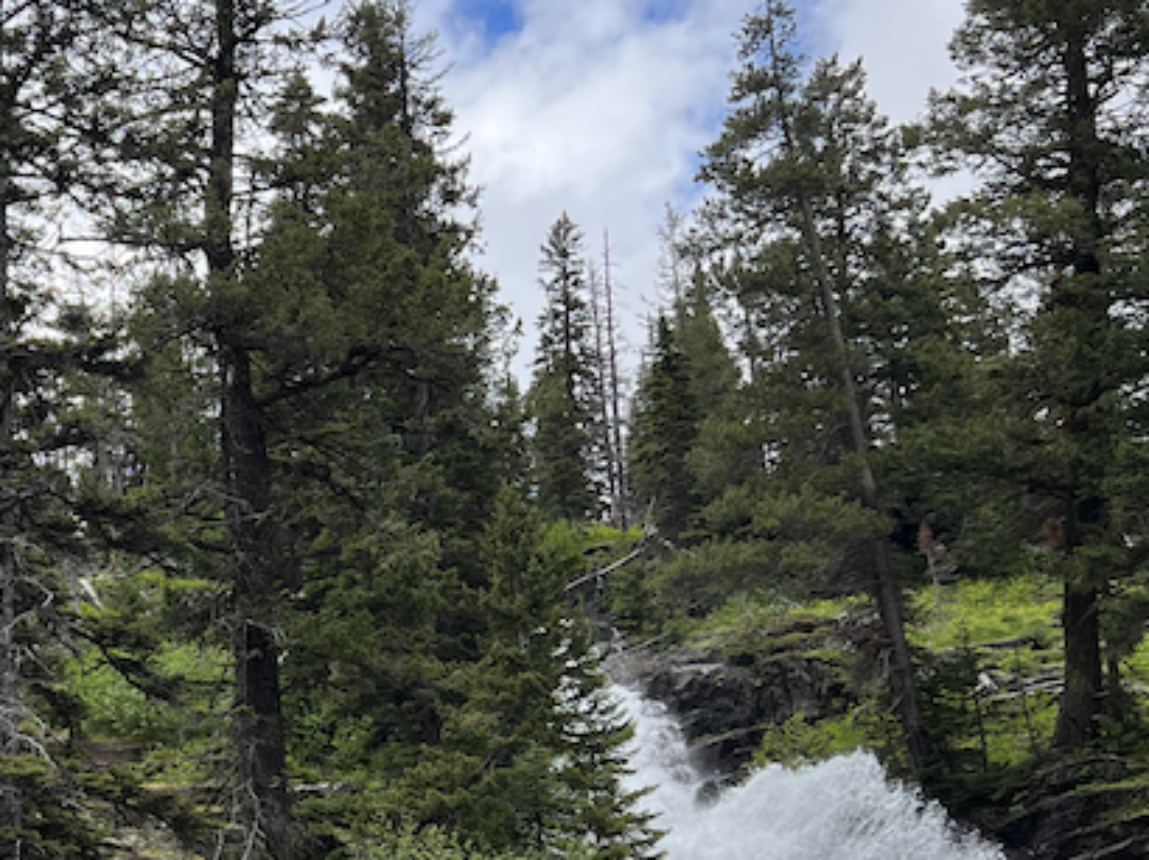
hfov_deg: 28.8
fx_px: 2123
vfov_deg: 22.3
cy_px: 782
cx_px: 70
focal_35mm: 64
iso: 50
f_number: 1.5
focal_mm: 5.7
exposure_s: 1/1669
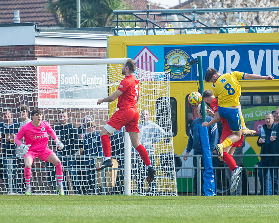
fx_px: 4243
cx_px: 117
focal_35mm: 514
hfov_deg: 3.8
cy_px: 98
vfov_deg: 3.0
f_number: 4
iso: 400
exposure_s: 1/2500
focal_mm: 270
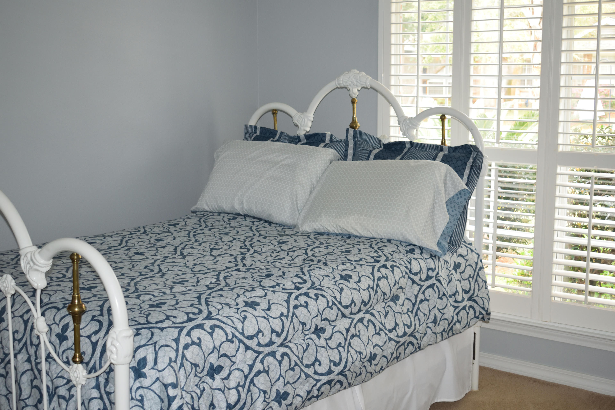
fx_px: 820
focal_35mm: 48
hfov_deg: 41.1
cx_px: 308
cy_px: 205
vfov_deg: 28.1
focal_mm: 32
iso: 800
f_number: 5.6
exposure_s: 1/125
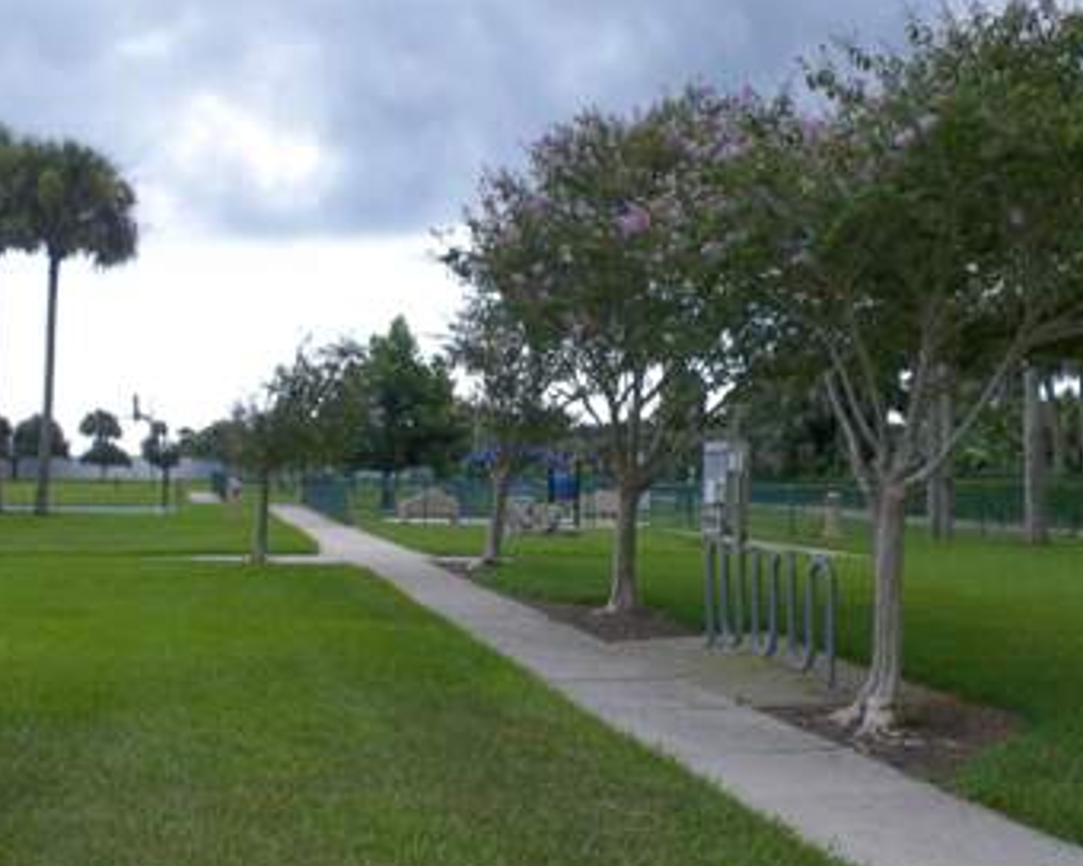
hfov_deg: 45.8
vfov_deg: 37.3
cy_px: 465
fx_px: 1282
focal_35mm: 40
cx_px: 548
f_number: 3.3
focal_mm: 4.1
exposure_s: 1/160
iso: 80
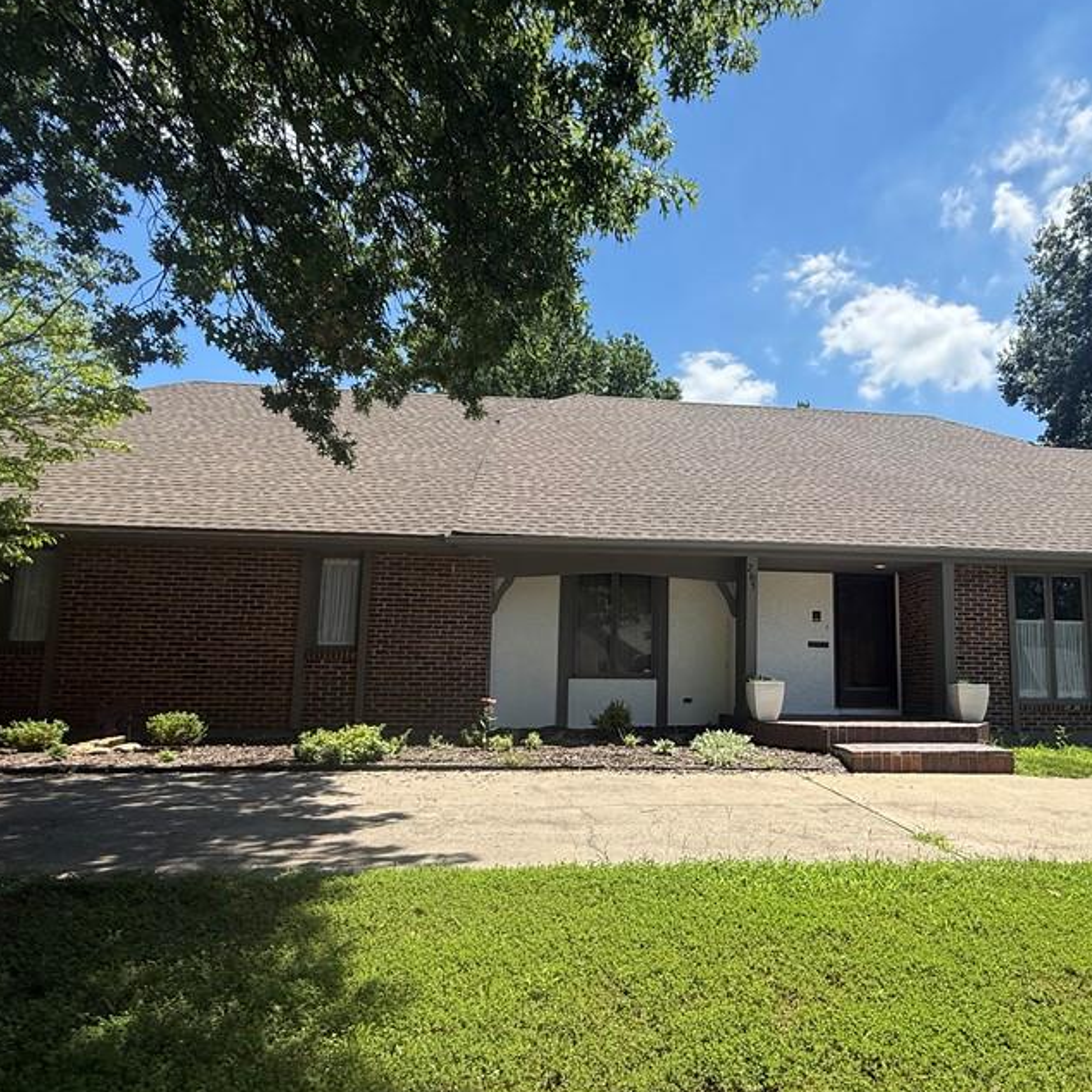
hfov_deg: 73.6
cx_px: 679
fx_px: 714
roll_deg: +0.0
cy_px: 613
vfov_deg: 74.5
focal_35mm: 20
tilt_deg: +5.5
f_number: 2.2
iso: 64
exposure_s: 1/2237
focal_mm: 2.22
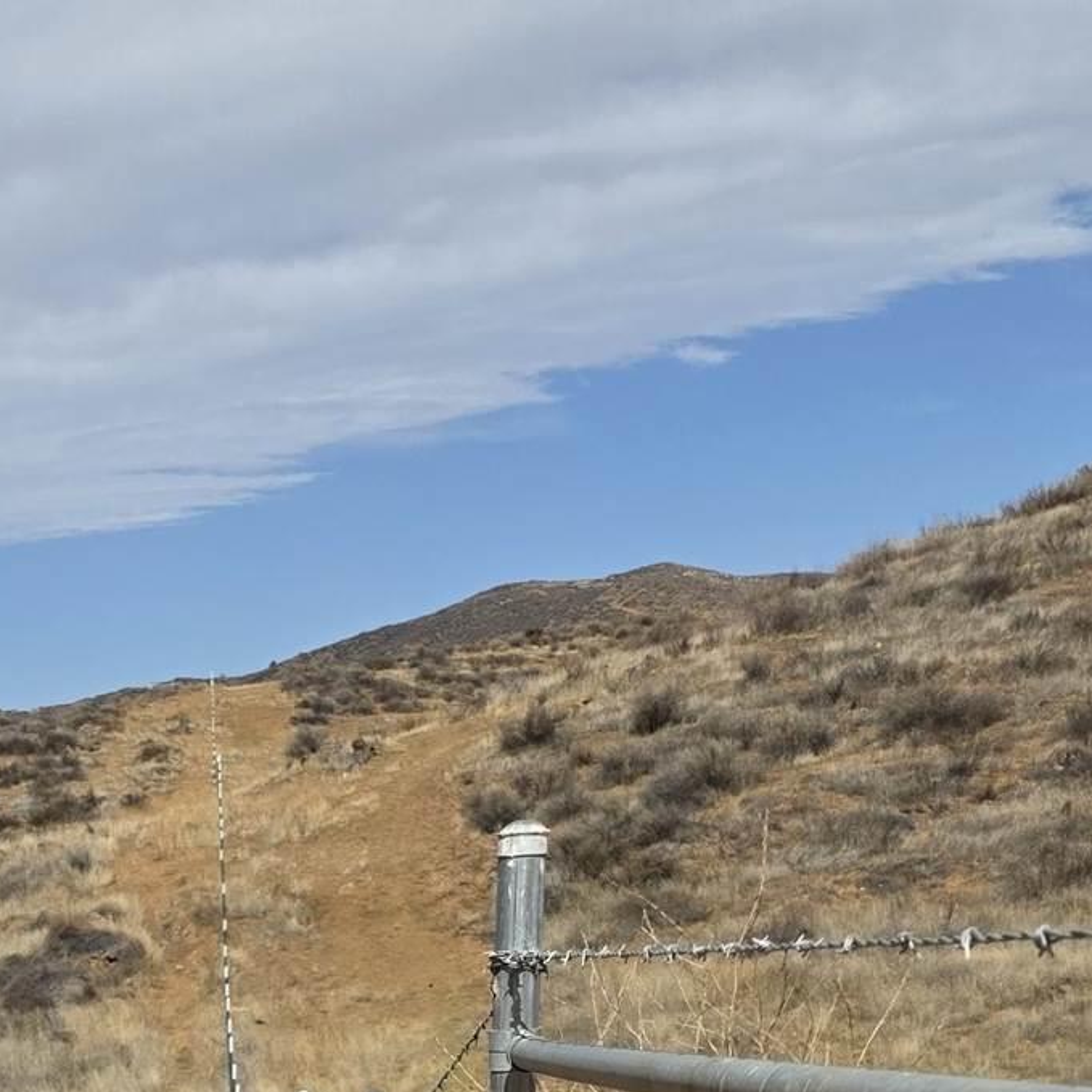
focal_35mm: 69
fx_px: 2463
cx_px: -220
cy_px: 1800
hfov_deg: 22.9
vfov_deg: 20.1
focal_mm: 6.25
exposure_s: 1/7944
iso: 50
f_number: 1.7
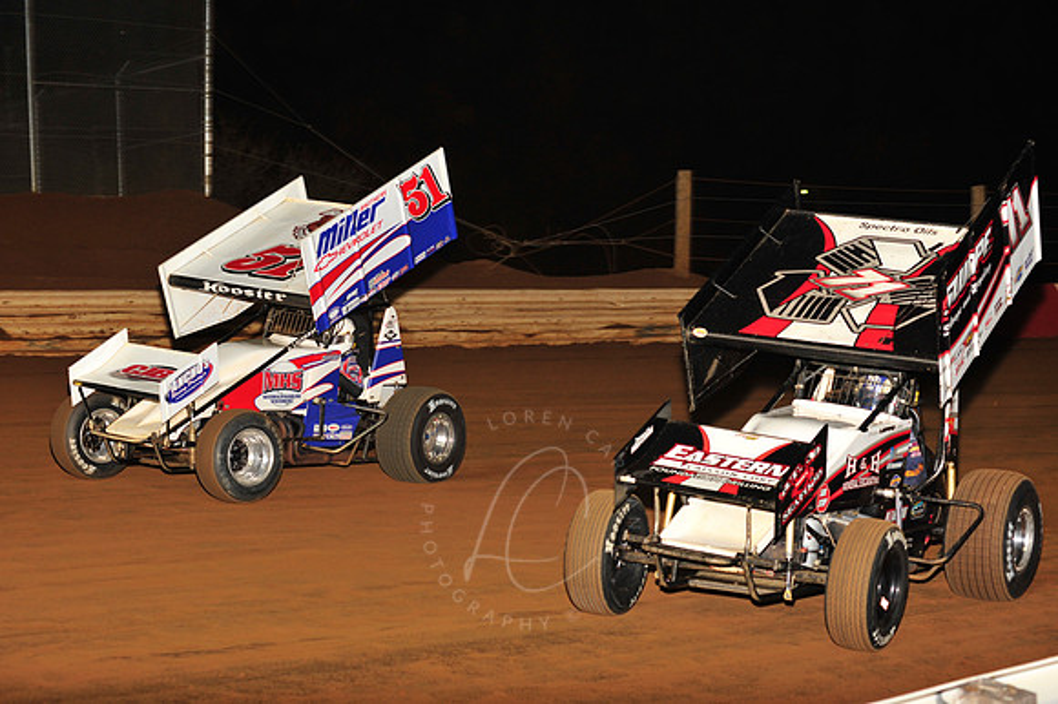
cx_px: 529
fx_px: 2350
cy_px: 352
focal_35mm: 80
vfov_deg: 17.0
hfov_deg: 25.4
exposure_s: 1/320
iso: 800
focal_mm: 80
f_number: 6.3
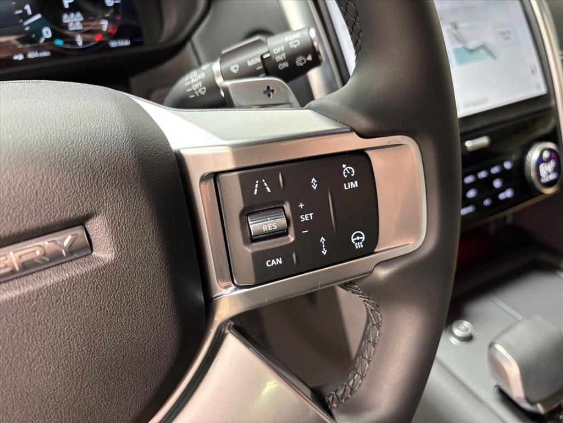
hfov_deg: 67.3
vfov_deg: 53.1
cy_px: 212
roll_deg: -1.2
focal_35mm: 26
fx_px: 423
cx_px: 282
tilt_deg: -36.1
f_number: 1.6
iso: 160
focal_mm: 5.96
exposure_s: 1/49
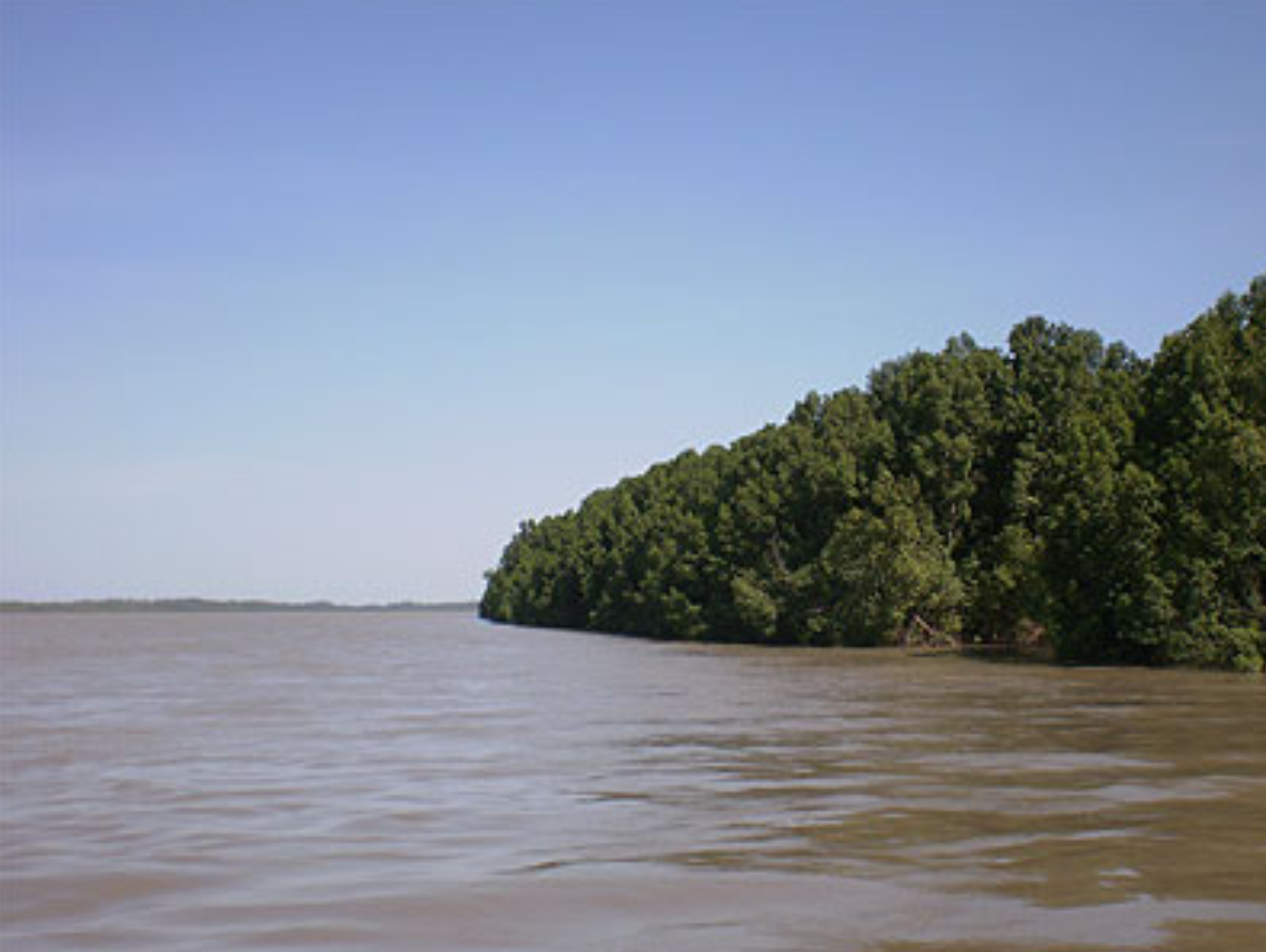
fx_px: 1501
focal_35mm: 41
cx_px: 718
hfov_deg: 45.6
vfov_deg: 35.1
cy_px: 532
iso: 100
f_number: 4.6
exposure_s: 1/800
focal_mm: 6.3
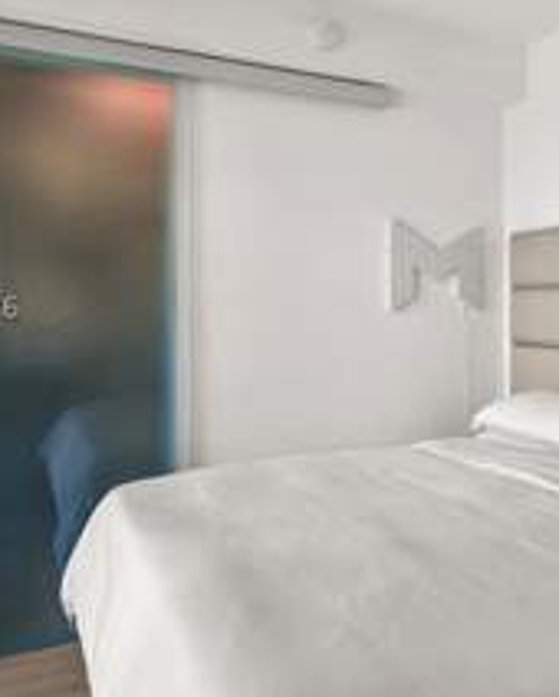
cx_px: 385
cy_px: 306
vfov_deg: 52.7
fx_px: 702
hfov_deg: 42.7
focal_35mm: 34
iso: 320
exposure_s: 1/3
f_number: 8
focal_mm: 16
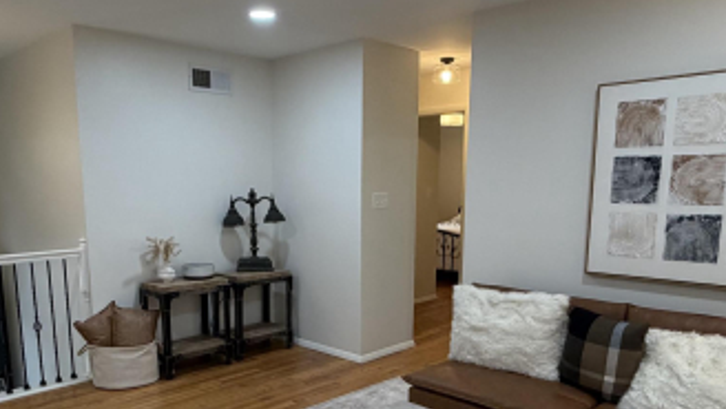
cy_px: 285
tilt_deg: -9.8
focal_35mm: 31
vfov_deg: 37.3
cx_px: 326
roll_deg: +0.3
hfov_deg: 62.5
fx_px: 597
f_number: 2.2
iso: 320
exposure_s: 1/120
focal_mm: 2.22
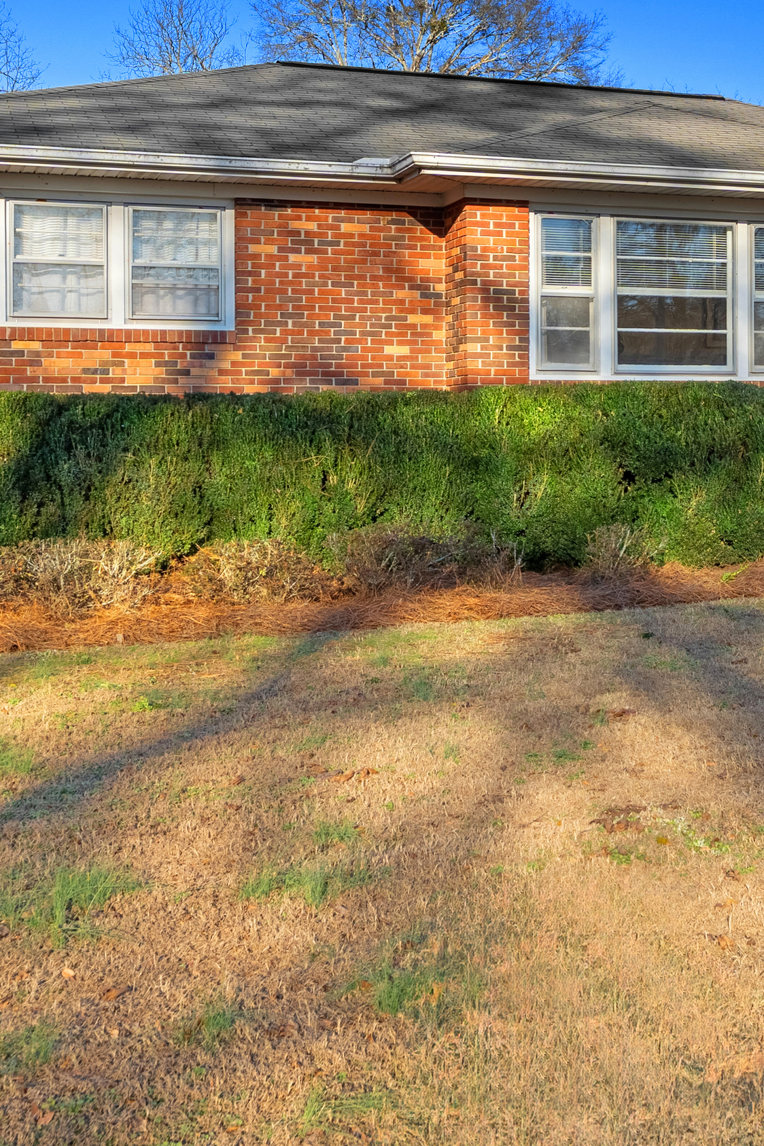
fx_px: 1624
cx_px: 602
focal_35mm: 51
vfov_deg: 38.8
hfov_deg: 26.0
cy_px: 467
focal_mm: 19
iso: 100
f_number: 8
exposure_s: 1/2500
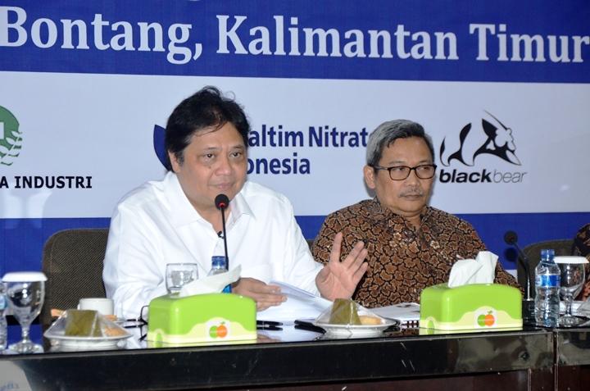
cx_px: 295
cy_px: 196
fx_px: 2257
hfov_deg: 14.9
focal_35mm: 138
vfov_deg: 9.9
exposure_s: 1/100
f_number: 5.6
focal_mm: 92
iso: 1600
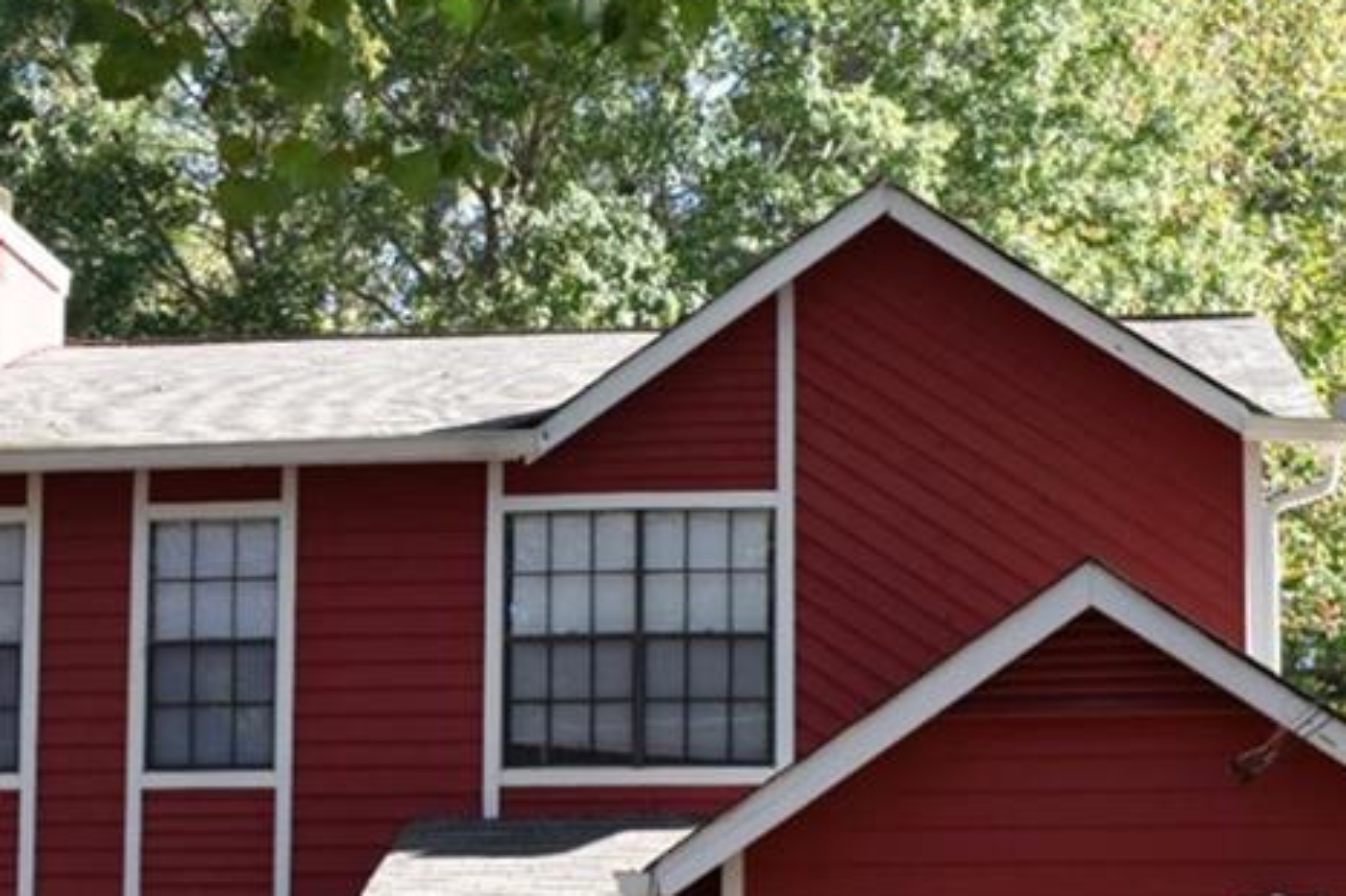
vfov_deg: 17.0
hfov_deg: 25.7
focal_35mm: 79
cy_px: 847
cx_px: 715
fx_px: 2953
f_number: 7.1
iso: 400
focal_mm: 24
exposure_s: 1/200
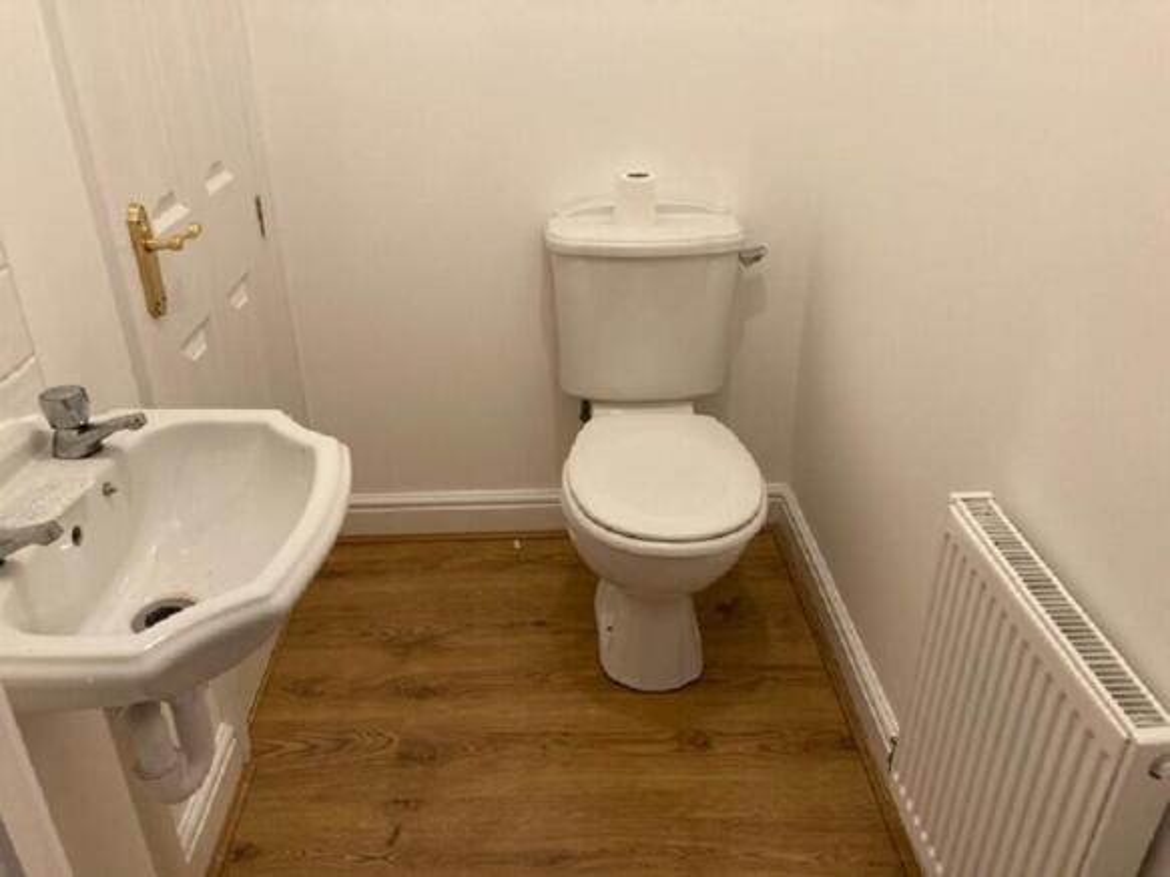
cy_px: 438
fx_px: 946
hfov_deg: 63.5
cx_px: 585
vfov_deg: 49.7
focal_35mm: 28
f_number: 1.8
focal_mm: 3.99
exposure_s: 1/50
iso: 125
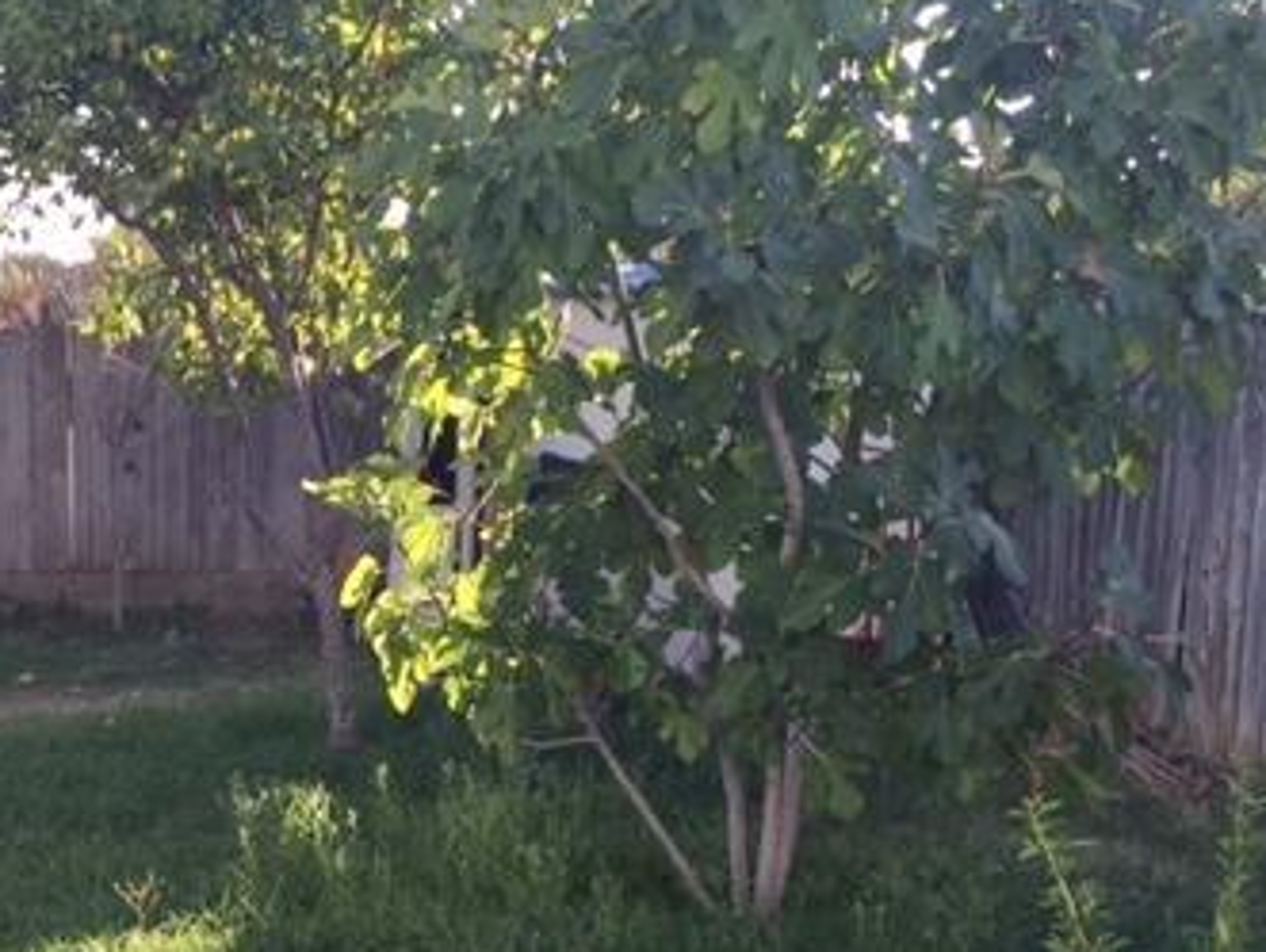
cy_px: 876
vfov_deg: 25.3
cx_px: 172
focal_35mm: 56
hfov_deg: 32.9
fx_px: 2050
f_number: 2.2
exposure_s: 1/181
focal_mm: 4.15
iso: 32
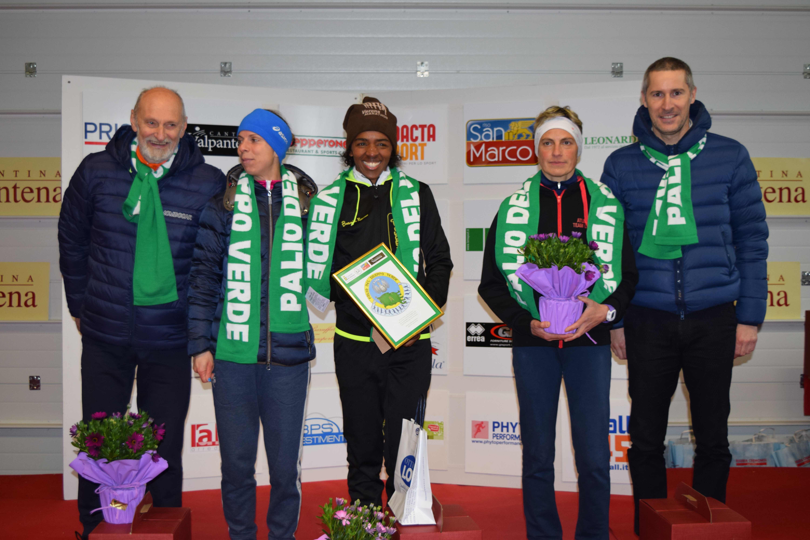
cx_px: 405
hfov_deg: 42.3
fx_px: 1046
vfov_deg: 28.9
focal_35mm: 46
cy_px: 270
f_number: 5
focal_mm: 31
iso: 800
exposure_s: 1/100
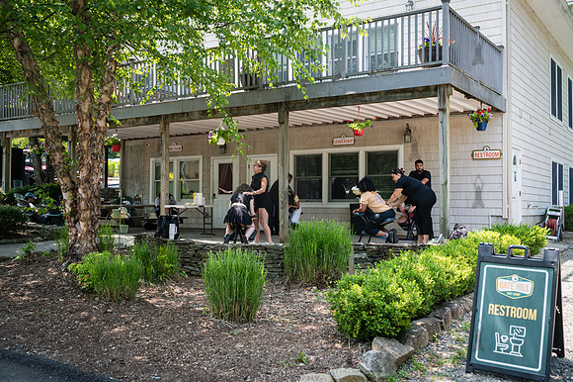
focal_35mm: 36
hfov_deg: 53.2
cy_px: 191
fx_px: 573
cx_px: 286
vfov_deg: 36.8
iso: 400
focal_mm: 36
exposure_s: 1/320
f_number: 4.5
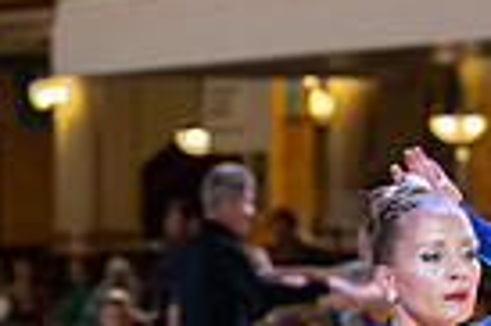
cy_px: 502
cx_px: 65
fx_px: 4073
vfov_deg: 4.6
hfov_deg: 6.9
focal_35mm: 299
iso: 4000
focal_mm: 58
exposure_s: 1/800
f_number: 2.5
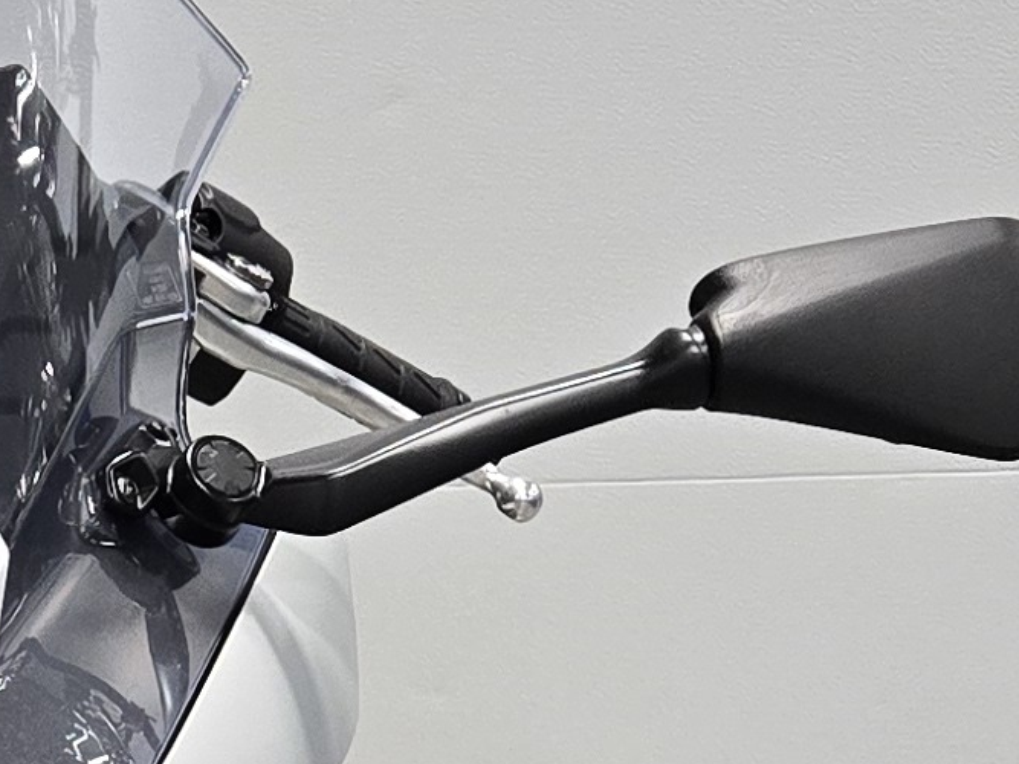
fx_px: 4062
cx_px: -264
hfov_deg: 13.8
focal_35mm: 138
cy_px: 1209
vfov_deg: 10.3
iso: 200
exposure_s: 1/120
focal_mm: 5.4
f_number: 1.8
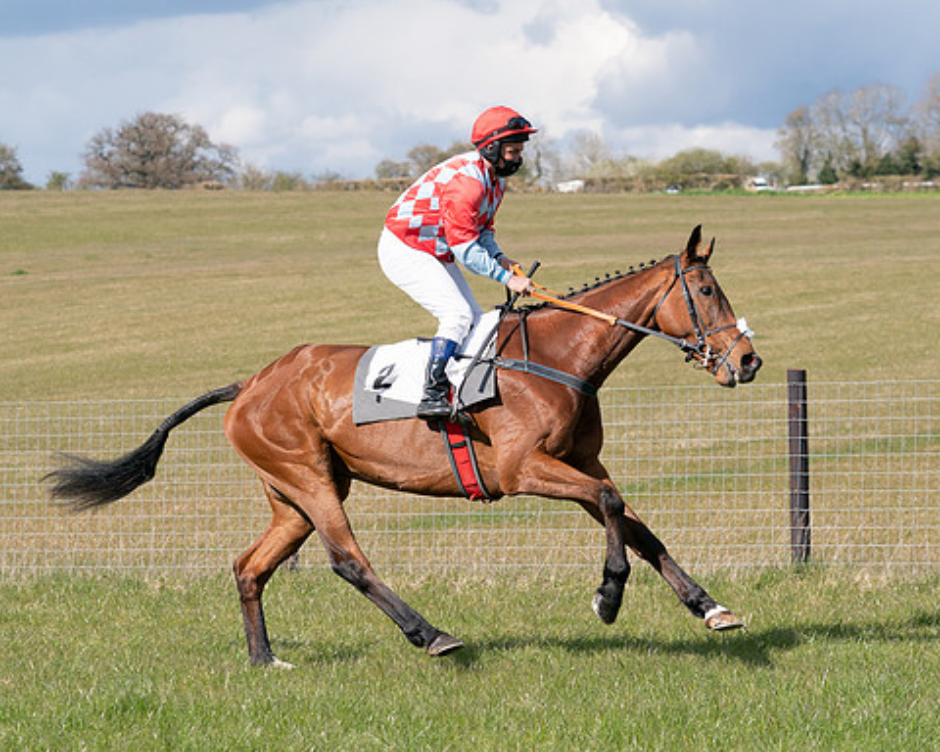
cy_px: 375
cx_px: 460
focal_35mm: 153
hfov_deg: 12.6
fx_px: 4257
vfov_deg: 10.1
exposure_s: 1/2000
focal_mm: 90
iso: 400
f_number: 5
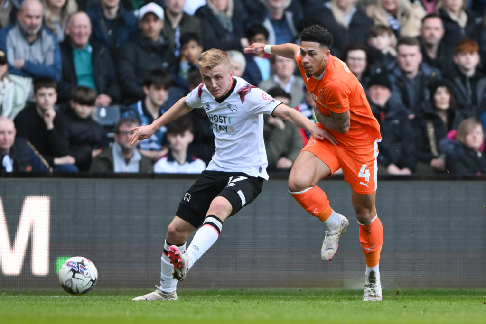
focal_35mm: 400
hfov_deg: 5.2
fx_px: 5400
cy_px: 162
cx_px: 243
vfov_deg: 3.4
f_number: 2.8
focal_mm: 400
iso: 1000
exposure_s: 1/1600
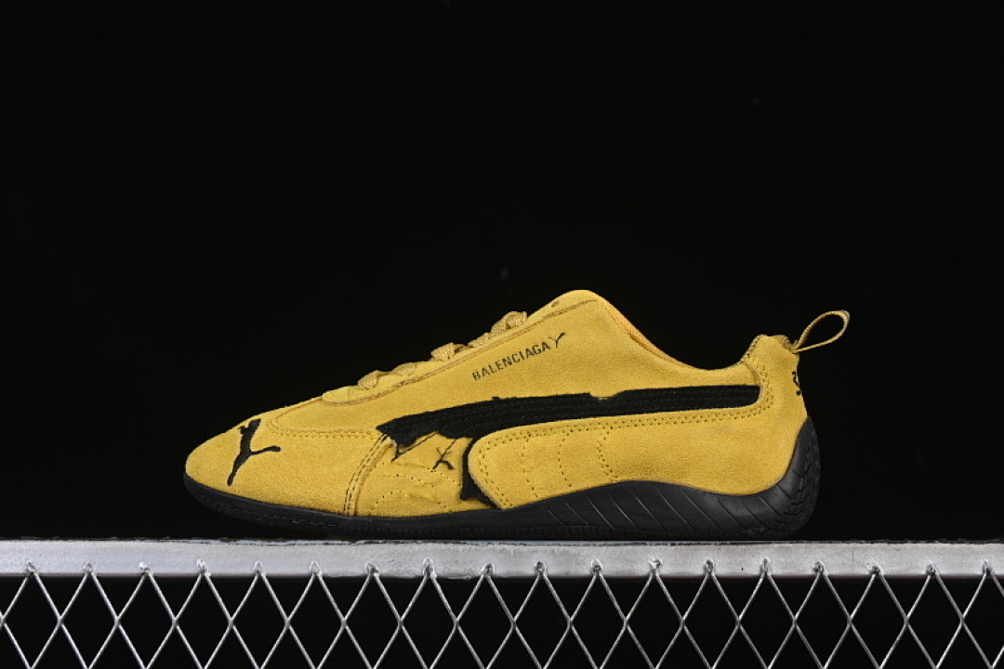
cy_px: 334
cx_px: 502
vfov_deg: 18.2
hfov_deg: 27.0
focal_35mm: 75
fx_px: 2092
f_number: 8
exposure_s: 1/80
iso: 160
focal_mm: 50
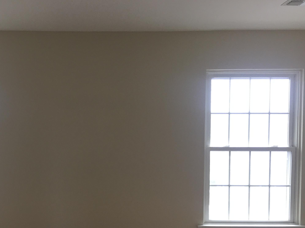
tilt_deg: -4.0
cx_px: 90
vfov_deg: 32.4
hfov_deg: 42.1
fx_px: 388
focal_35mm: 44
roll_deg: -0.7
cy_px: 163
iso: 50
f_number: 2.2
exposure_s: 1/30
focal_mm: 4.15
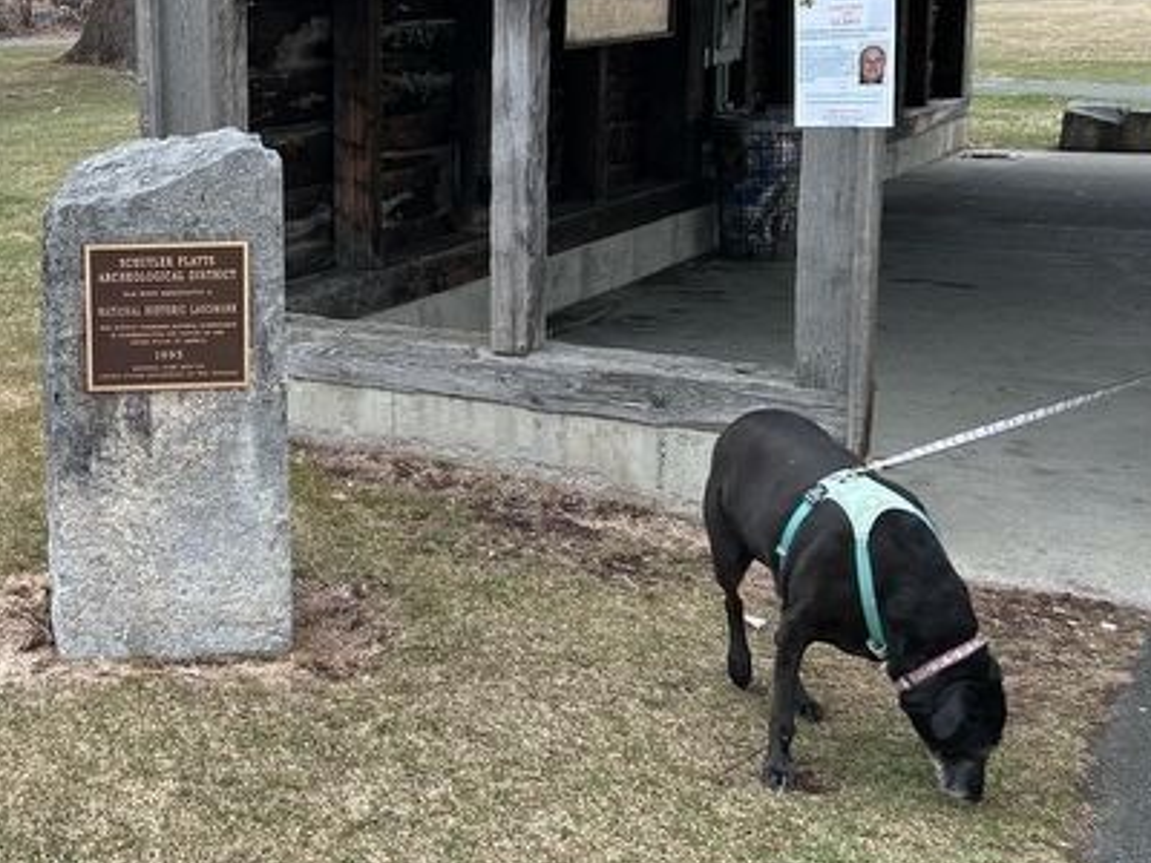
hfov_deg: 35.2
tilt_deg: -8.4
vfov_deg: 27.9
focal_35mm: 52
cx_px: 173
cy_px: 288
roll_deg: -0.3
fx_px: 1729
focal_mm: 5.7
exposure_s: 1/200
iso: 40
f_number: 1.5
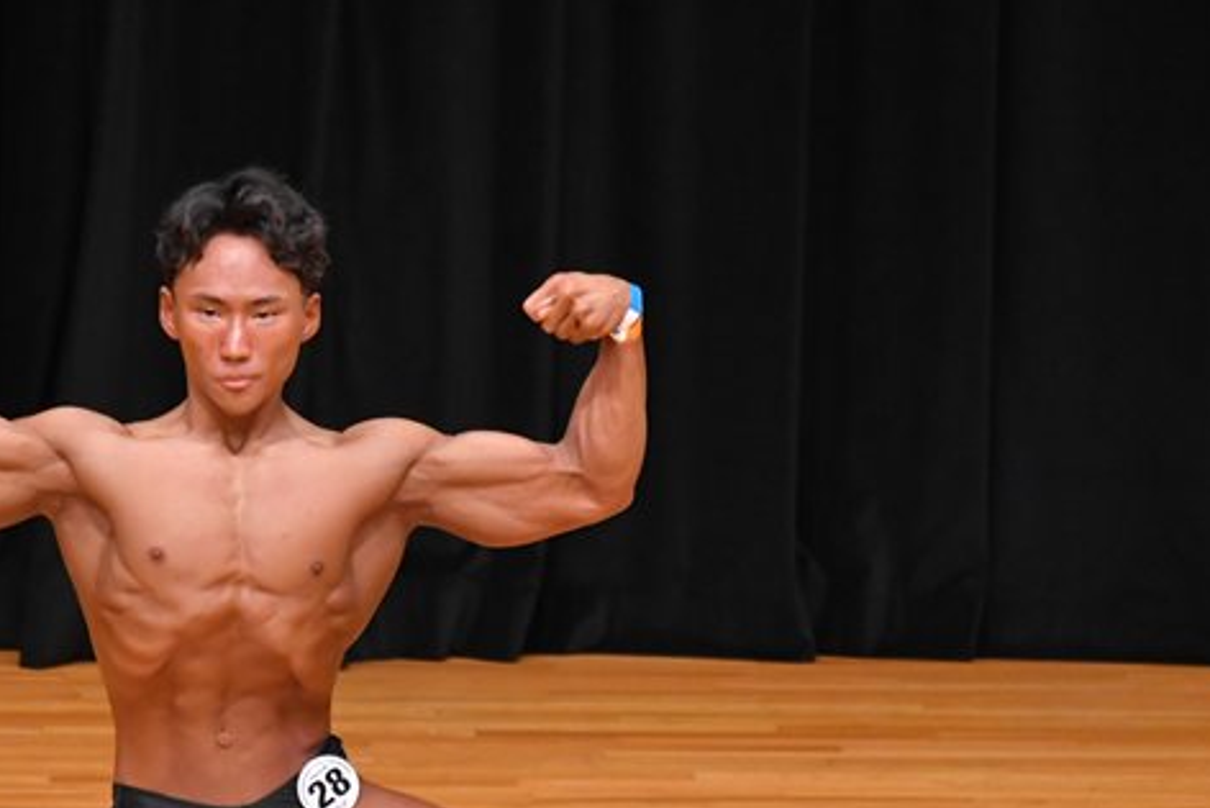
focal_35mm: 566
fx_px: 19029
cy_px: 628
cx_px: 352
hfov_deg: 3.6
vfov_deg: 2.4
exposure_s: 1/400
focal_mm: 230
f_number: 5.6
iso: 4000
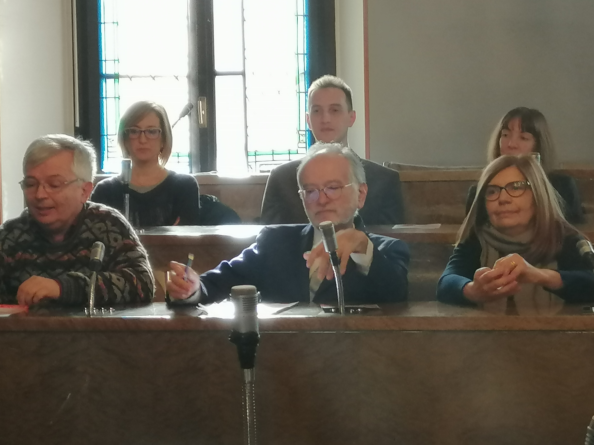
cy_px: 199
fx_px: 1853
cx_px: 270
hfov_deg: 18.2
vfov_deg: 13.7
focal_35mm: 108
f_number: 1.8
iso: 200
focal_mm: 3.95
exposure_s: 1/50
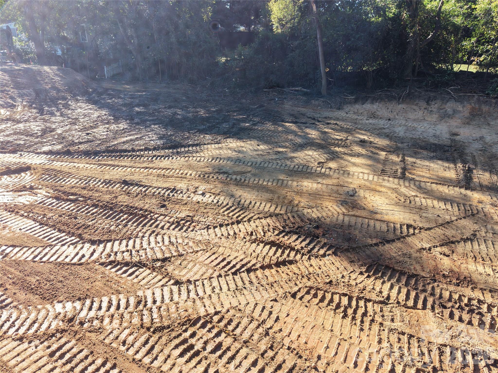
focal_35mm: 24
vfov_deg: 56.8
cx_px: 249
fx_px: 345
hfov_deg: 71.6
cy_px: 186
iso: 200
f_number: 1.8
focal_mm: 8.67
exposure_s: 1/800
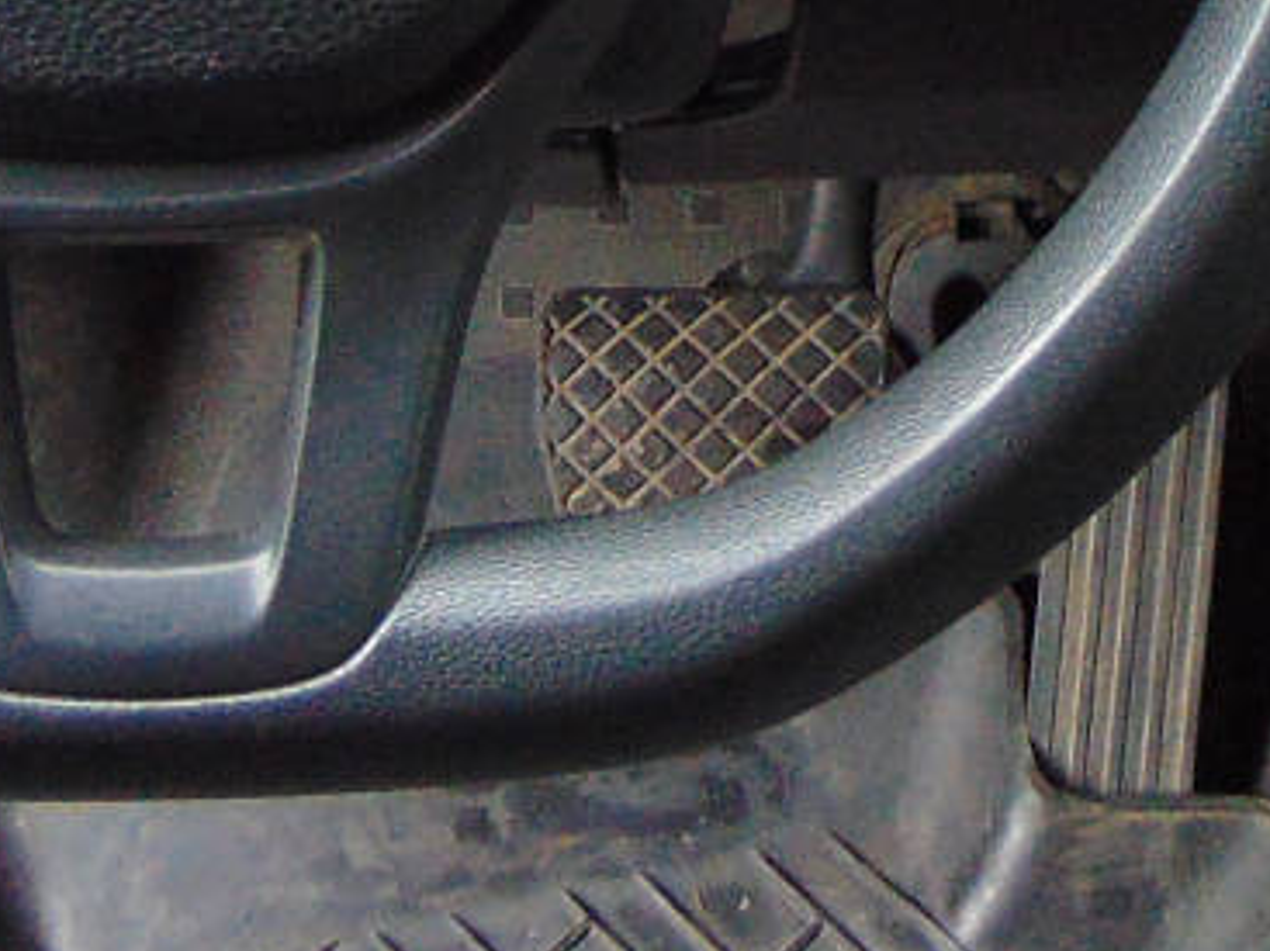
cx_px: 727
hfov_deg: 18.0
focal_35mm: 109
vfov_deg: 13.0
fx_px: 3998
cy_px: -363
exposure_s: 1/30
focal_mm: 4.5
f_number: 3
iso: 400
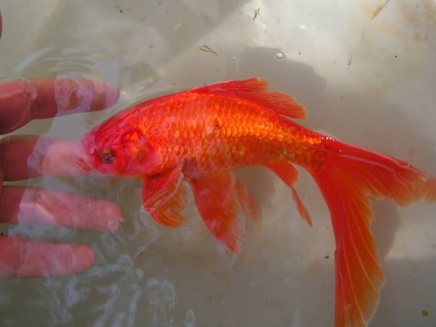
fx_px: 579
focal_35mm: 46
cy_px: 164
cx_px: 218
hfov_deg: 41.2
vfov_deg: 31.5
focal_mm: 7.8
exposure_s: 1/100
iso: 64
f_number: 3.2
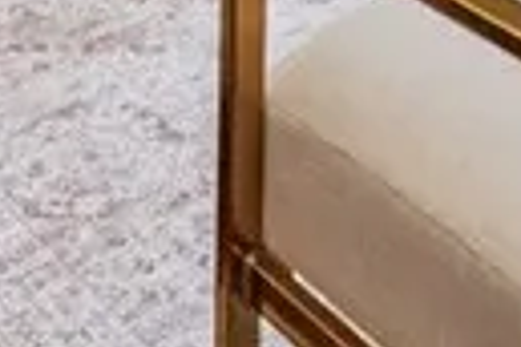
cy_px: -777
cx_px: 81
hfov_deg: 18.2
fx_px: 1606
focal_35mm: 111
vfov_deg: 9.2
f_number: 6.3
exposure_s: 1/13
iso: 320
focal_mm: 14
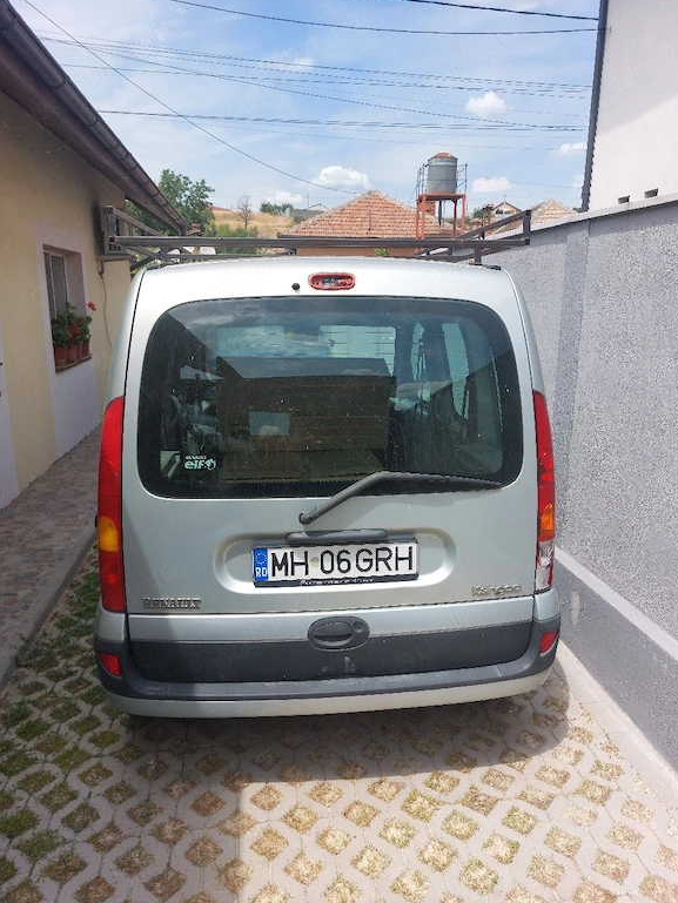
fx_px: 679
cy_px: 461
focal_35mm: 26
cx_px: 333
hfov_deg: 53.1
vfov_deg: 67.3
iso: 25
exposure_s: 1/909
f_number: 1.8
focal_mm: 5.23
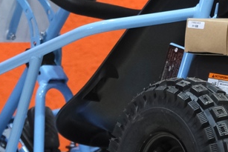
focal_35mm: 412
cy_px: -123
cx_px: 155
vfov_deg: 3.3
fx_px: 2610
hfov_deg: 5.0
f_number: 4
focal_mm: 52.4
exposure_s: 1/100
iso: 1600
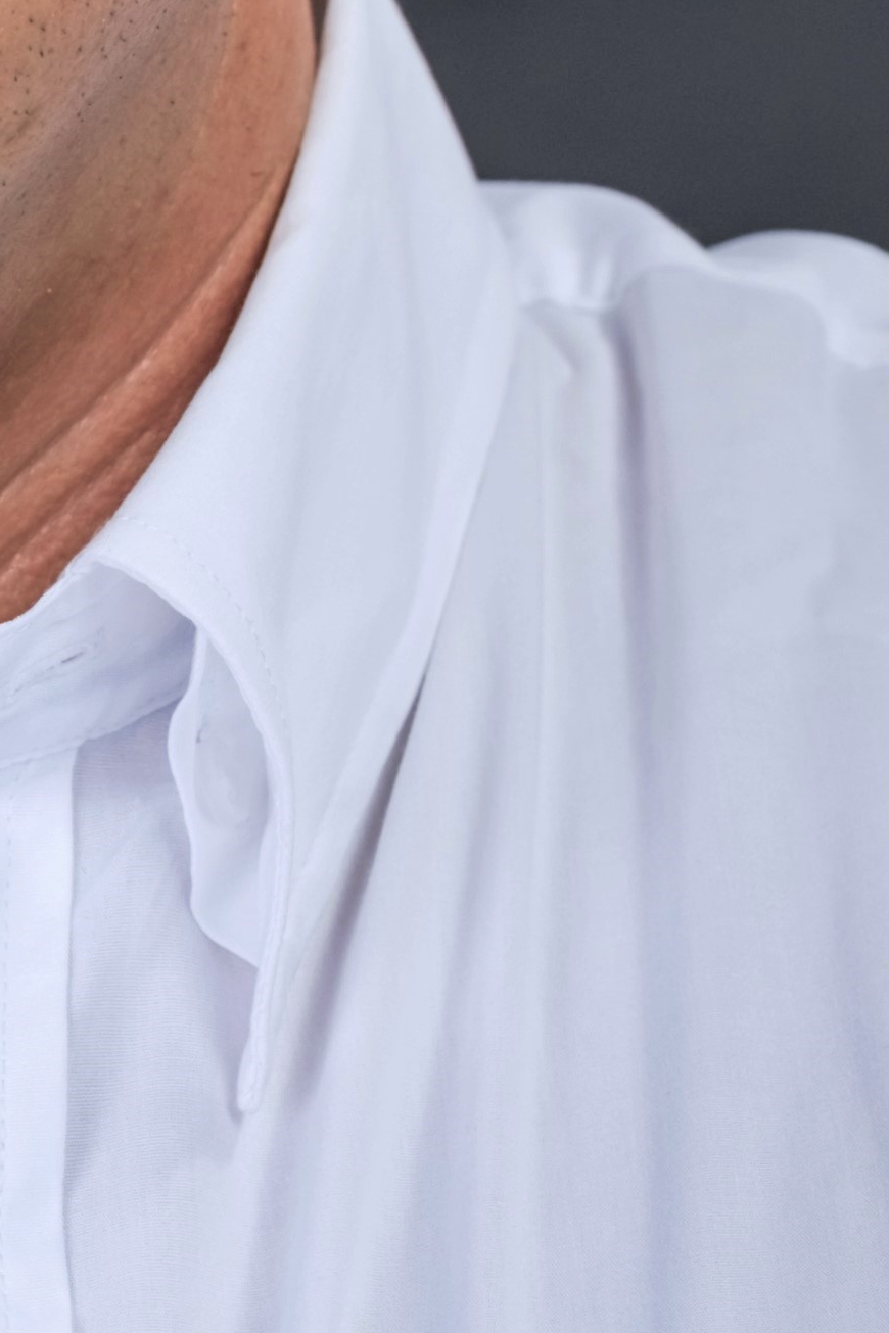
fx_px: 24186
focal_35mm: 653
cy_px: 590
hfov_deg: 2.1
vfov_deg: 3.2
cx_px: -168
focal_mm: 94.5
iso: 100
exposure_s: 1/250
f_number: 4
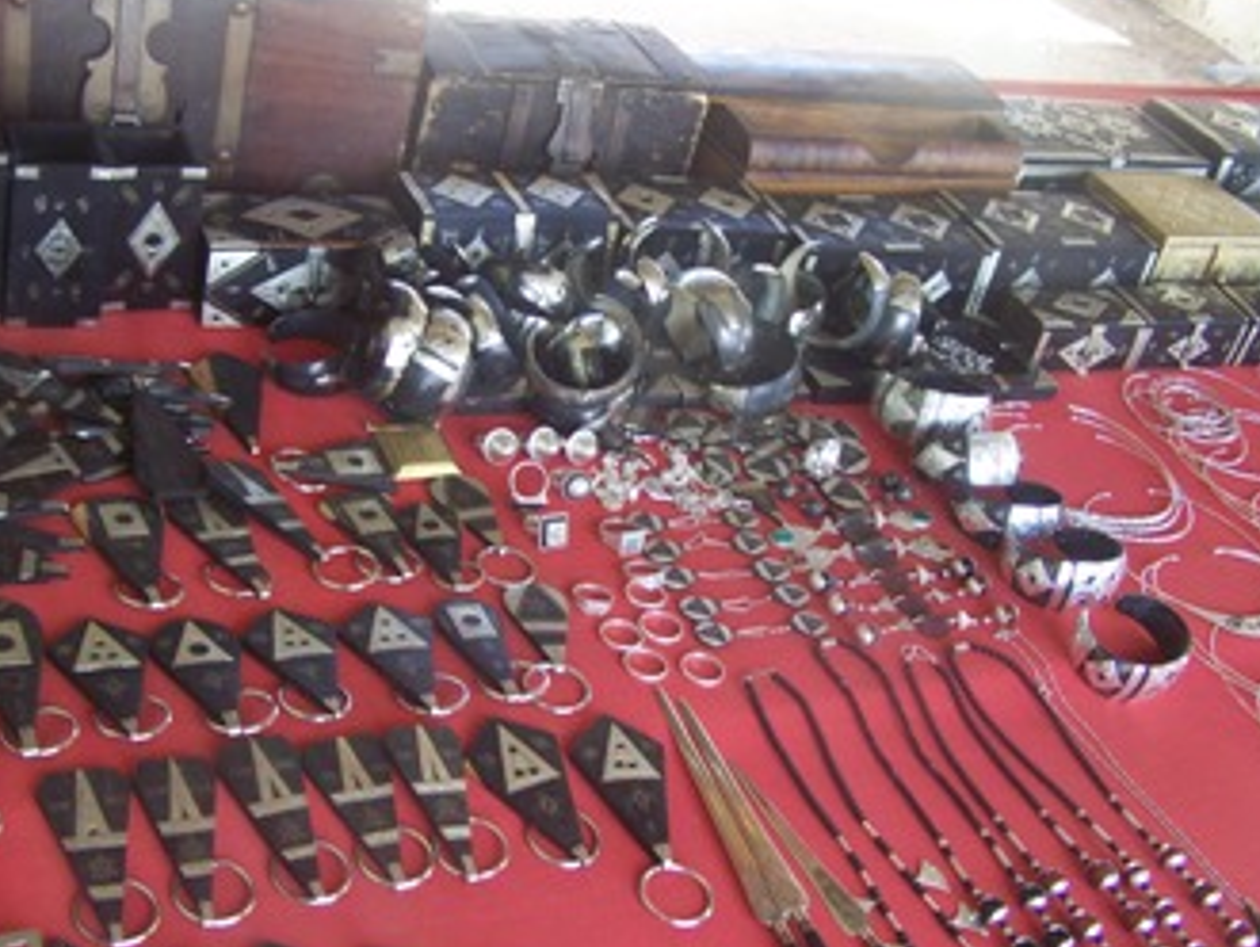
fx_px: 1676
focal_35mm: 46
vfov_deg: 31.6
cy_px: 454
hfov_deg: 41.2
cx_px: 577
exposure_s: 1/50
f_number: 2.8
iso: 64
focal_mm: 6.3
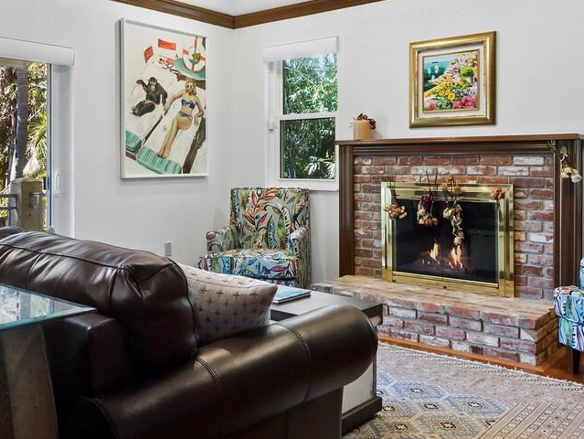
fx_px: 591
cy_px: 162
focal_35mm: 35
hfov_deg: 52.4
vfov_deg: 40.4
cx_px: 243
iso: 400
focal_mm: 7
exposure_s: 1.3
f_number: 11
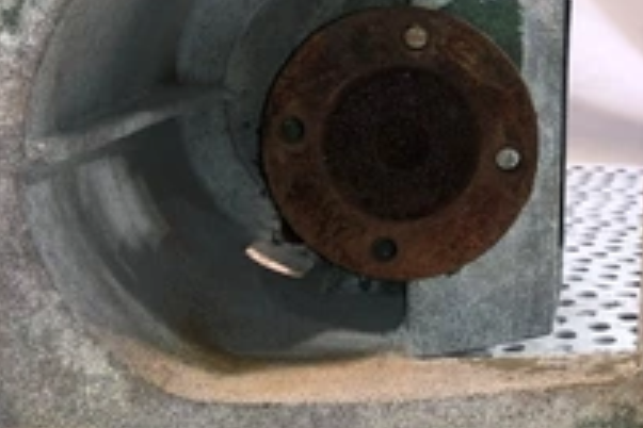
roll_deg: +0.0
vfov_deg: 23.3
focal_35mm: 58
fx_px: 1036
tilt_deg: -10.9
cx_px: 419
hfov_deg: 34.2
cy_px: 157
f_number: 1.8
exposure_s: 1/120
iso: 25
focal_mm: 4
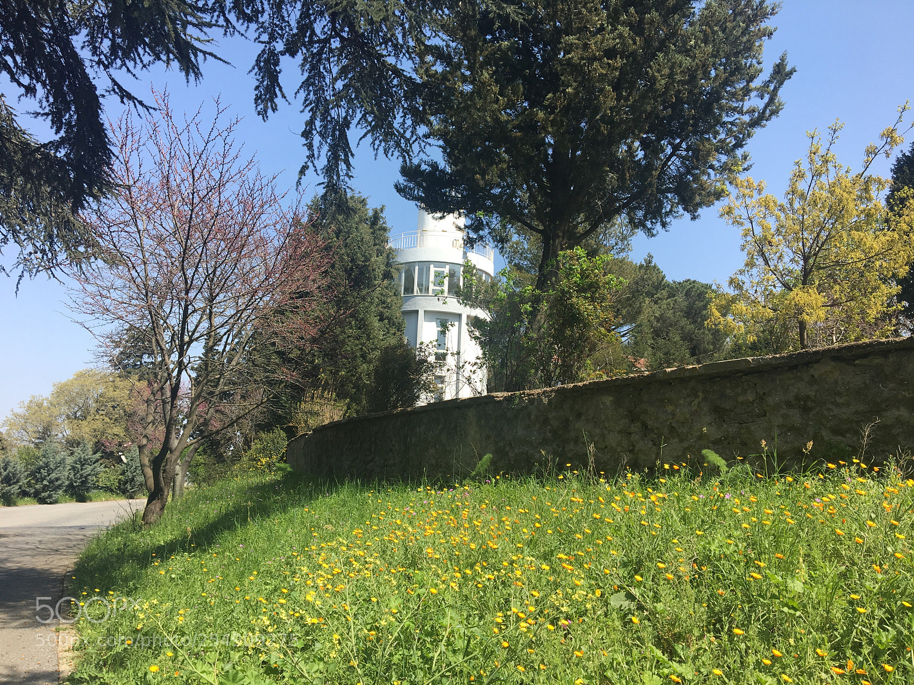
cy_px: 342
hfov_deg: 61.7
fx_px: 766
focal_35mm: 29
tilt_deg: +11.4
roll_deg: -3.4
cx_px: 457
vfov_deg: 48.2
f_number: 2.2
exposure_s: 1/938
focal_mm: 4.15
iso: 25
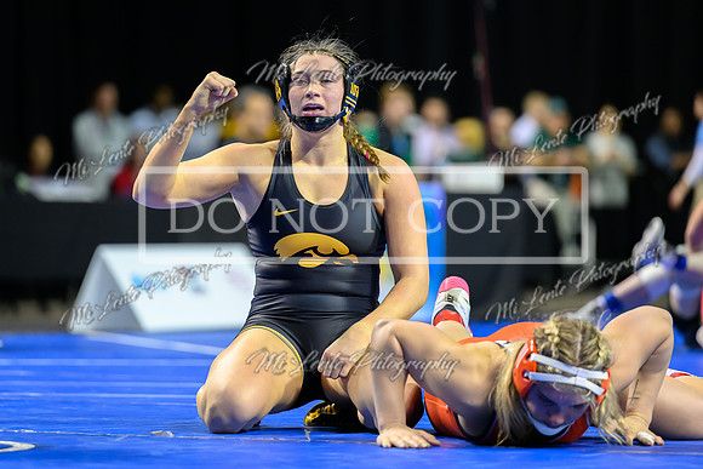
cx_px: 279
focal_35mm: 241
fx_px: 4711
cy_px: 192
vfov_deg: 5.7
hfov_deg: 8.5
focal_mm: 200
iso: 3200
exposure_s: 1/800
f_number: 2.8
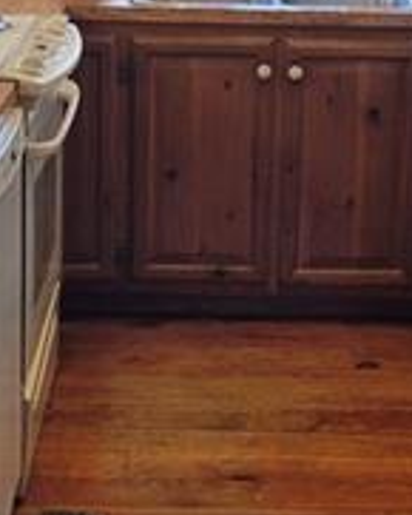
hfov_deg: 16.2
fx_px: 1447
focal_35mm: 95
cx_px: 202
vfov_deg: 20.0
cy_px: 114
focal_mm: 5.4
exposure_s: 1/180
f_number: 1.8
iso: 40
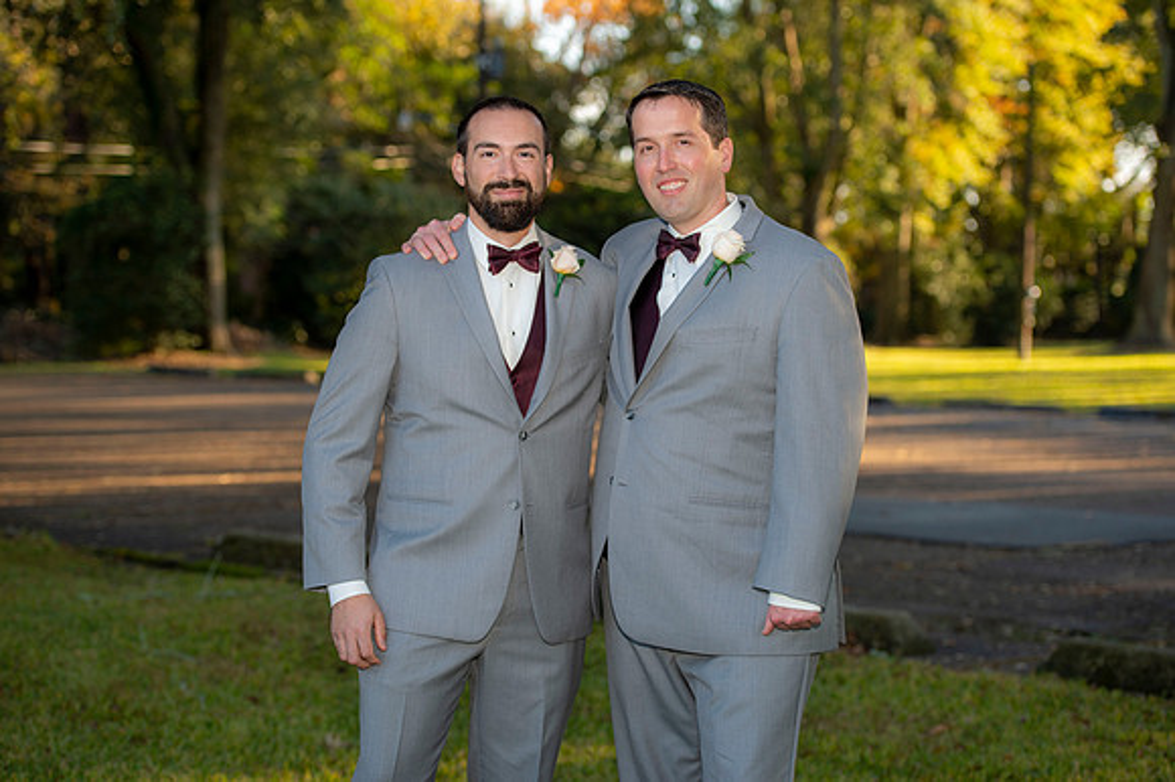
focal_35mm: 78
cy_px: 391
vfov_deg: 17.5
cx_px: 588
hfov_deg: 26.0
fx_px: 2544
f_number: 3.5
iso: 200
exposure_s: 1/250
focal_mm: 78
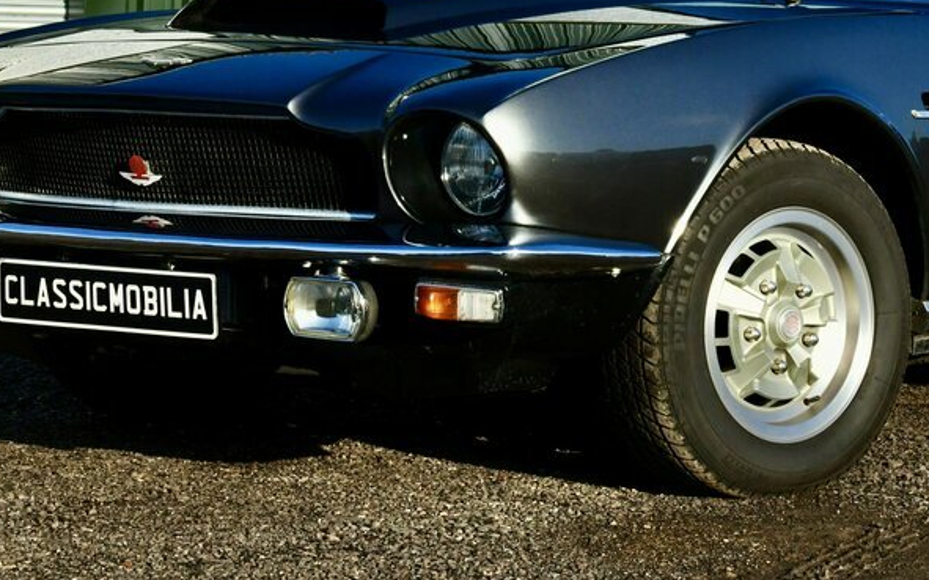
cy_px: 58
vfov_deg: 10.8
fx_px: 3037
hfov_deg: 17.3
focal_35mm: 120
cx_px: 723
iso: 1250
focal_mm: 58
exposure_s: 1/1000
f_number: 16
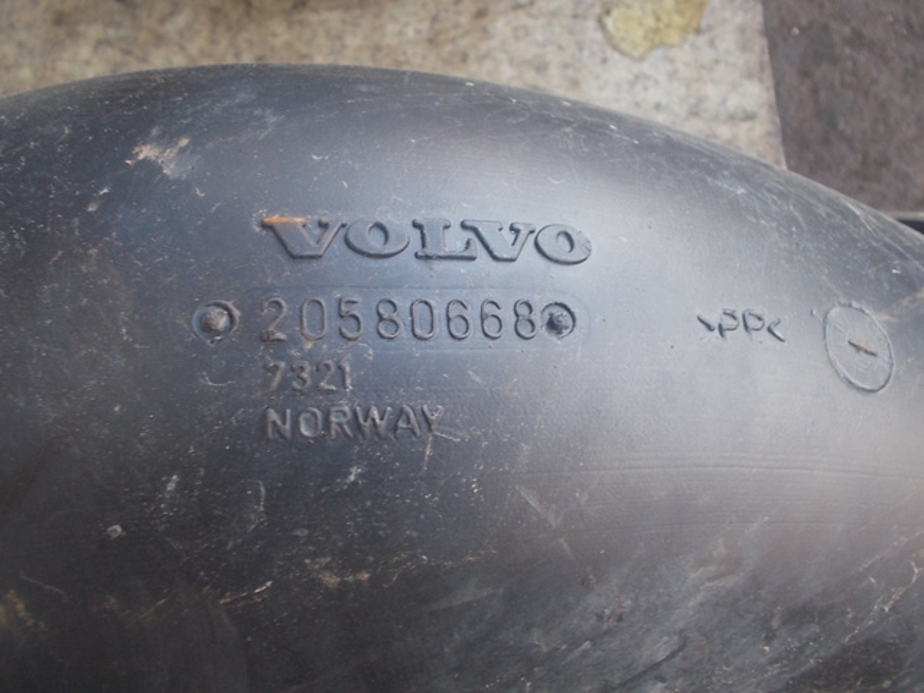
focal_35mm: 29
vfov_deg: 48.2
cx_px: 462
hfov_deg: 61.7
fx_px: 774
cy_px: 346
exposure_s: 1/25
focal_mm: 4.1
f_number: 3.3
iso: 125
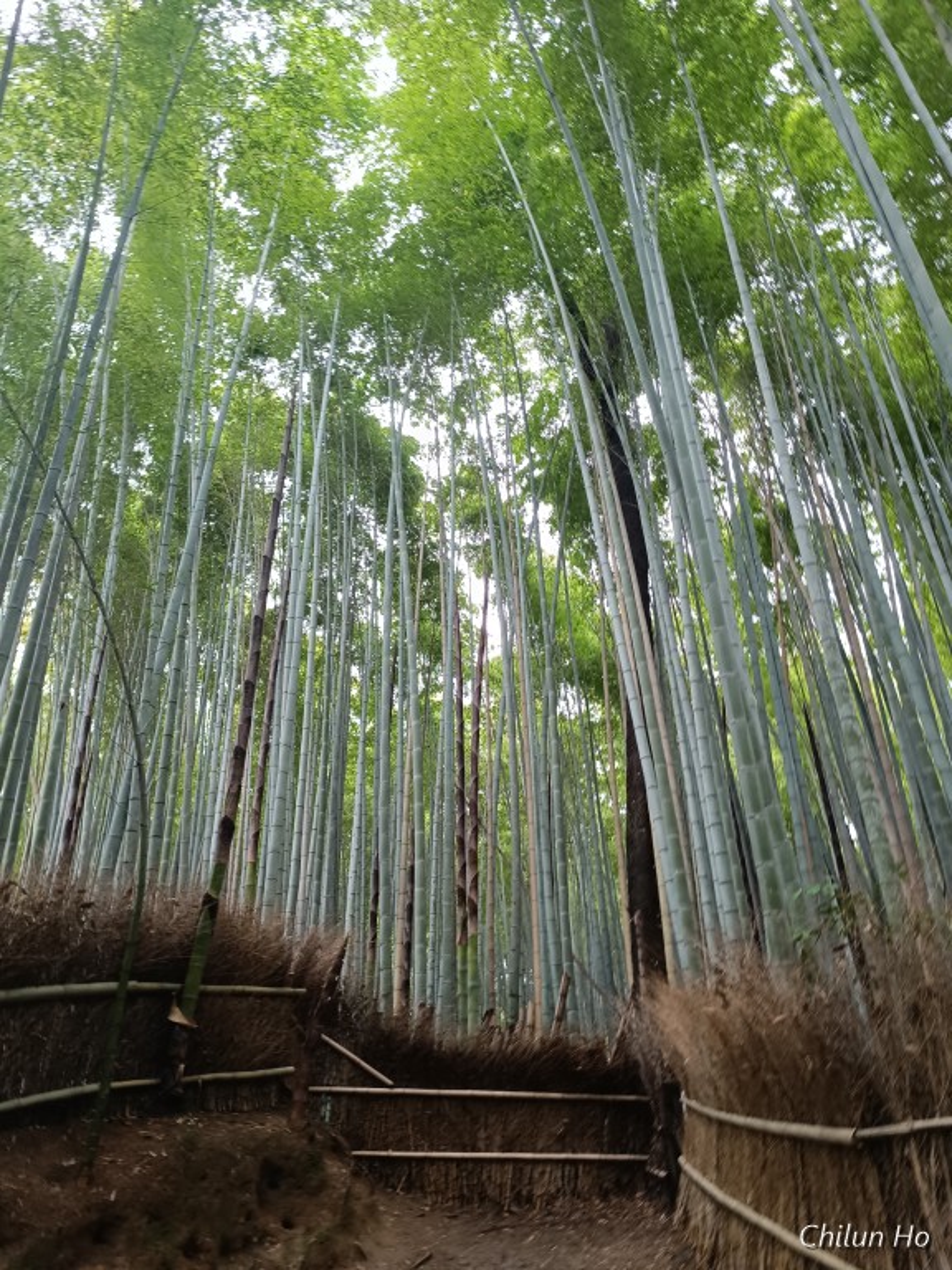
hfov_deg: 56.8
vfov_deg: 71.6
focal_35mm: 24
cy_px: 635
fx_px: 880
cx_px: 476
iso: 1091
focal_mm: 6.14
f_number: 1.65
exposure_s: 1/100
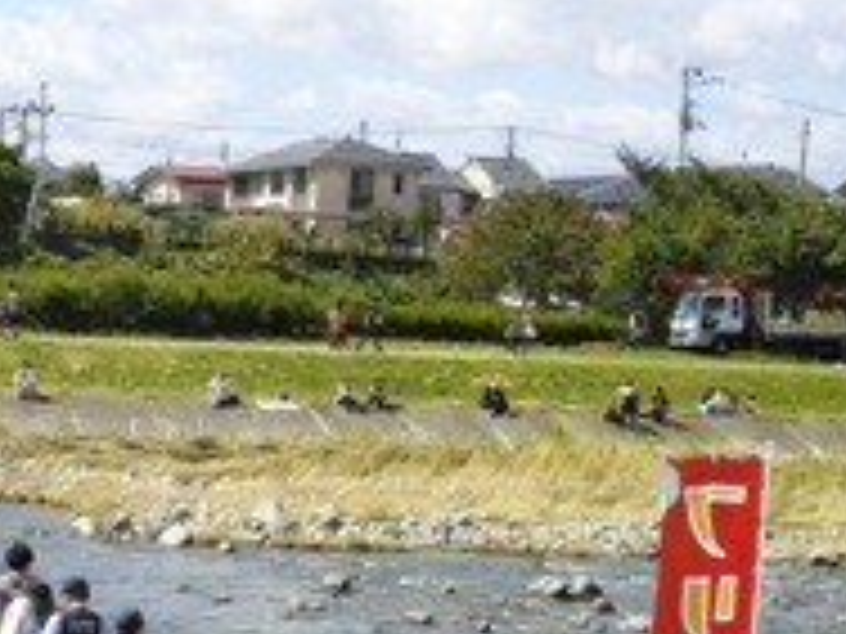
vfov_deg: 14.2
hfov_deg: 18.4
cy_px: 560
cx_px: -76
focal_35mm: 103
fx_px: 2517
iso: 200
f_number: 8
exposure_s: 1/320
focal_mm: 30
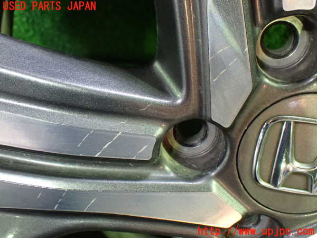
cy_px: 119
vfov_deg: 30.9
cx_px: 158
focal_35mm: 47
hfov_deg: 40.4
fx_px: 430
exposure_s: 1/50
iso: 1250
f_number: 3.1
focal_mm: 8.4
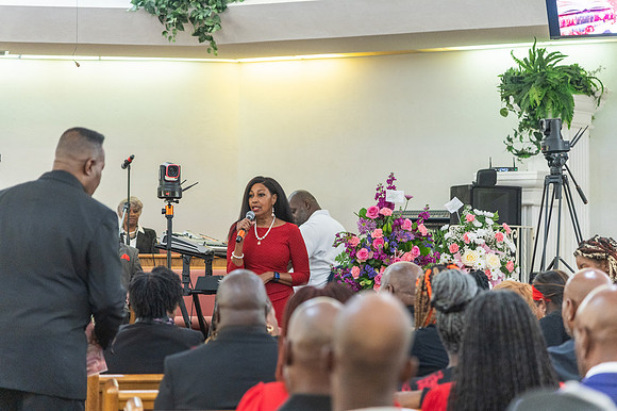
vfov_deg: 11.4
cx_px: 308
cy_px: 206
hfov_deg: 17.0
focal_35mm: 120
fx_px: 2060
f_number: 4
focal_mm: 120
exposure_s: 1/100
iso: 1600
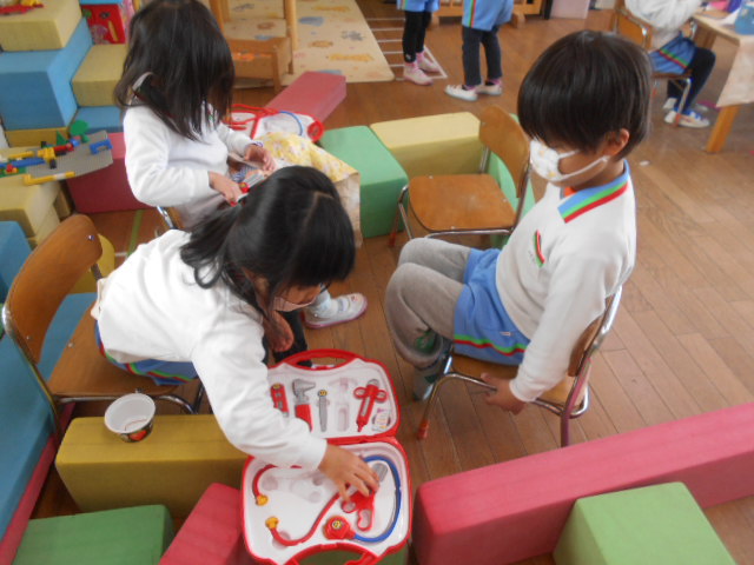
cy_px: 282
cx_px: 377
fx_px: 566
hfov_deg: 67.3
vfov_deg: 53.1
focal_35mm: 26
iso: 125
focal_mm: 4.6
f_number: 3.2
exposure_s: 1/30
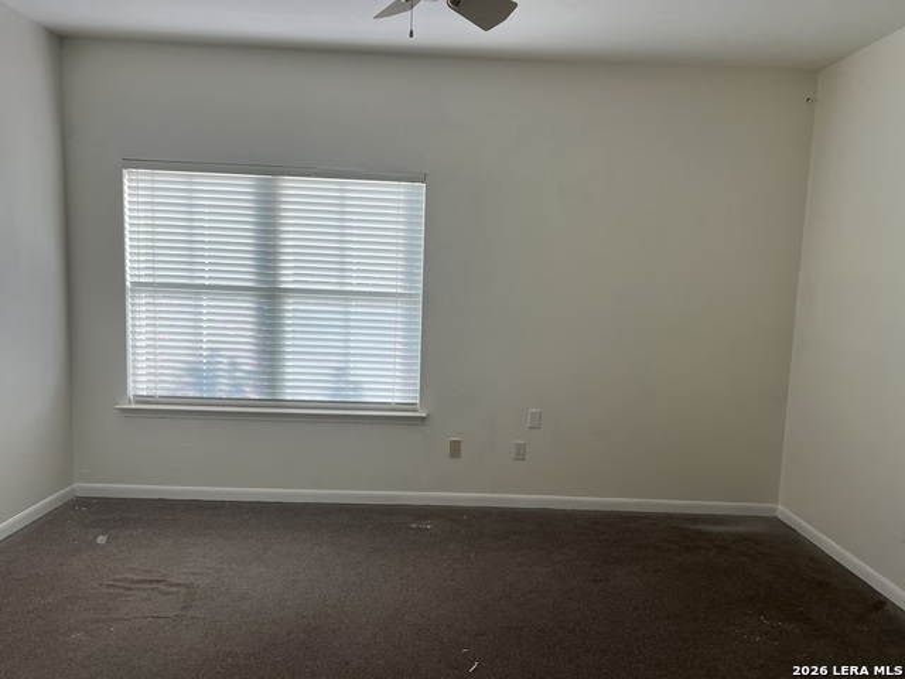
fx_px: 680
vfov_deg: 53.1
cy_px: 340
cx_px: 452
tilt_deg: -5.8
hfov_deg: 67.3
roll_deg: -1.4
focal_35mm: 26
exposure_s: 1/282
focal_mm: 5.7
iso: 40
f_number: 1.5
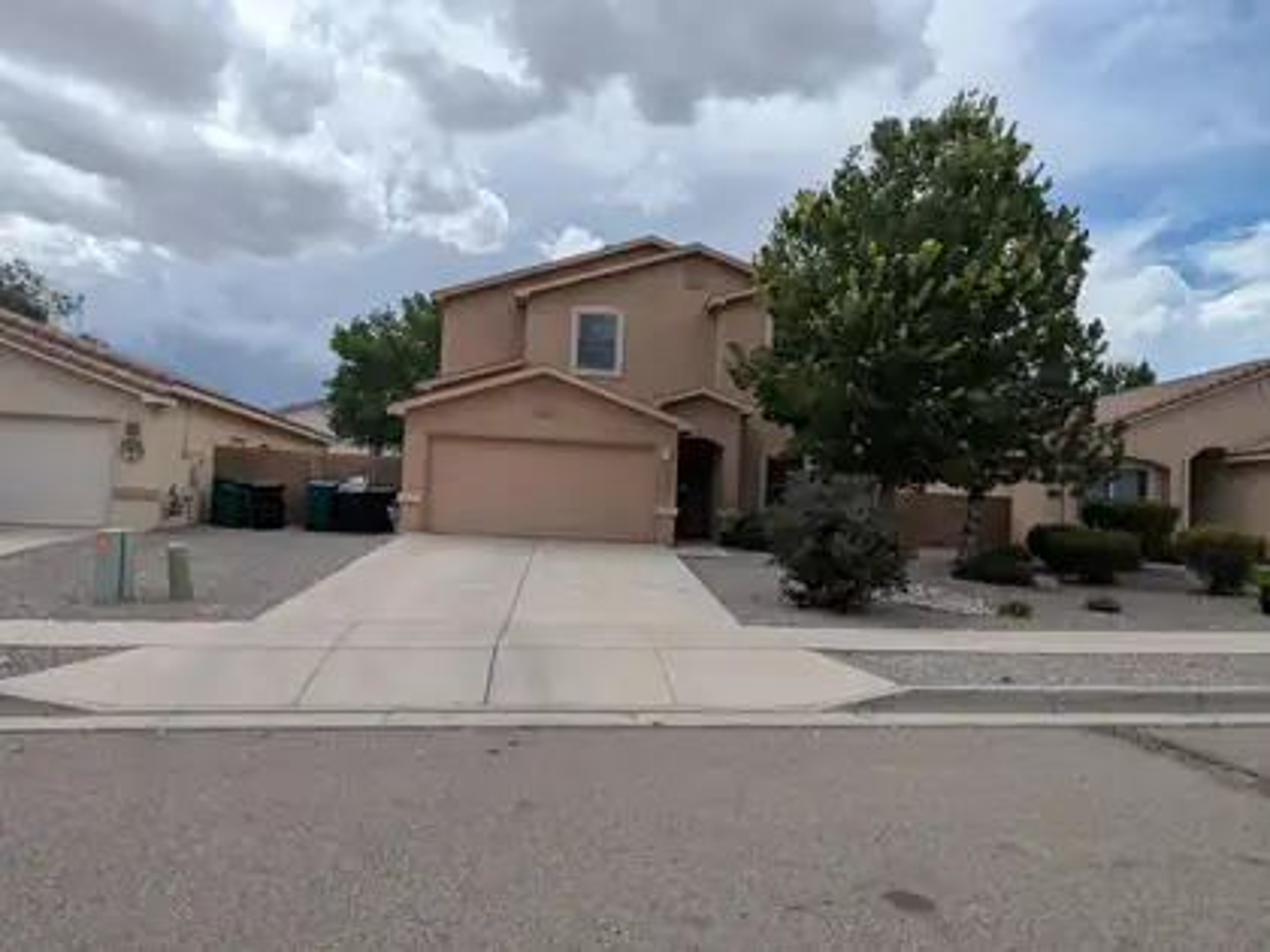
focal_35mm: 16
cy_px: 476
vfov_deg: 78.1
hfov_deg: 94.5
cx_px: 635
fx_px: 587
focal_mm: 2.22
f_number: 2.2
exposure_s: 1/2041
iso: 45
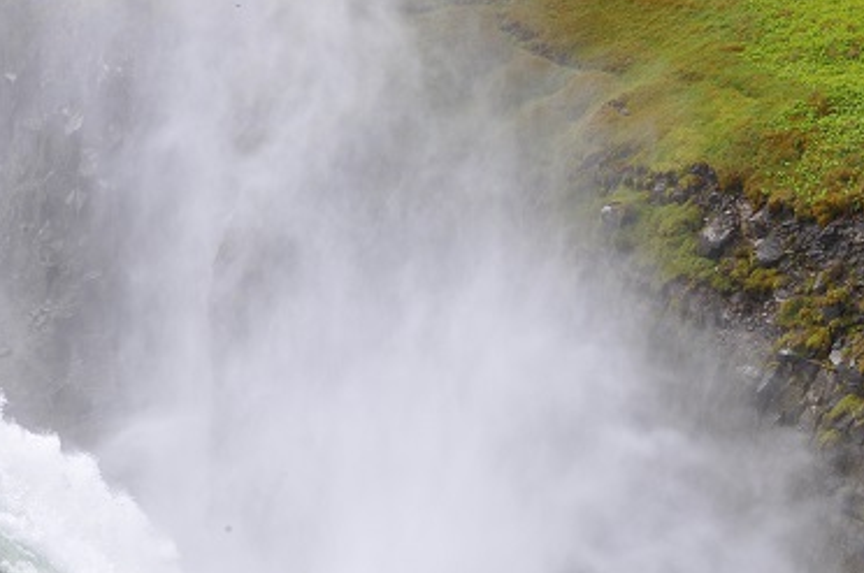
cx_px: 448
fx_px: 1630
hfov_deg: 29.7
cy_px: 394
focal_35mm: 68
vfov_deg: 19.9
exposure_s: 1/320
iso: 200
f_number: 9
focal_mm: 28
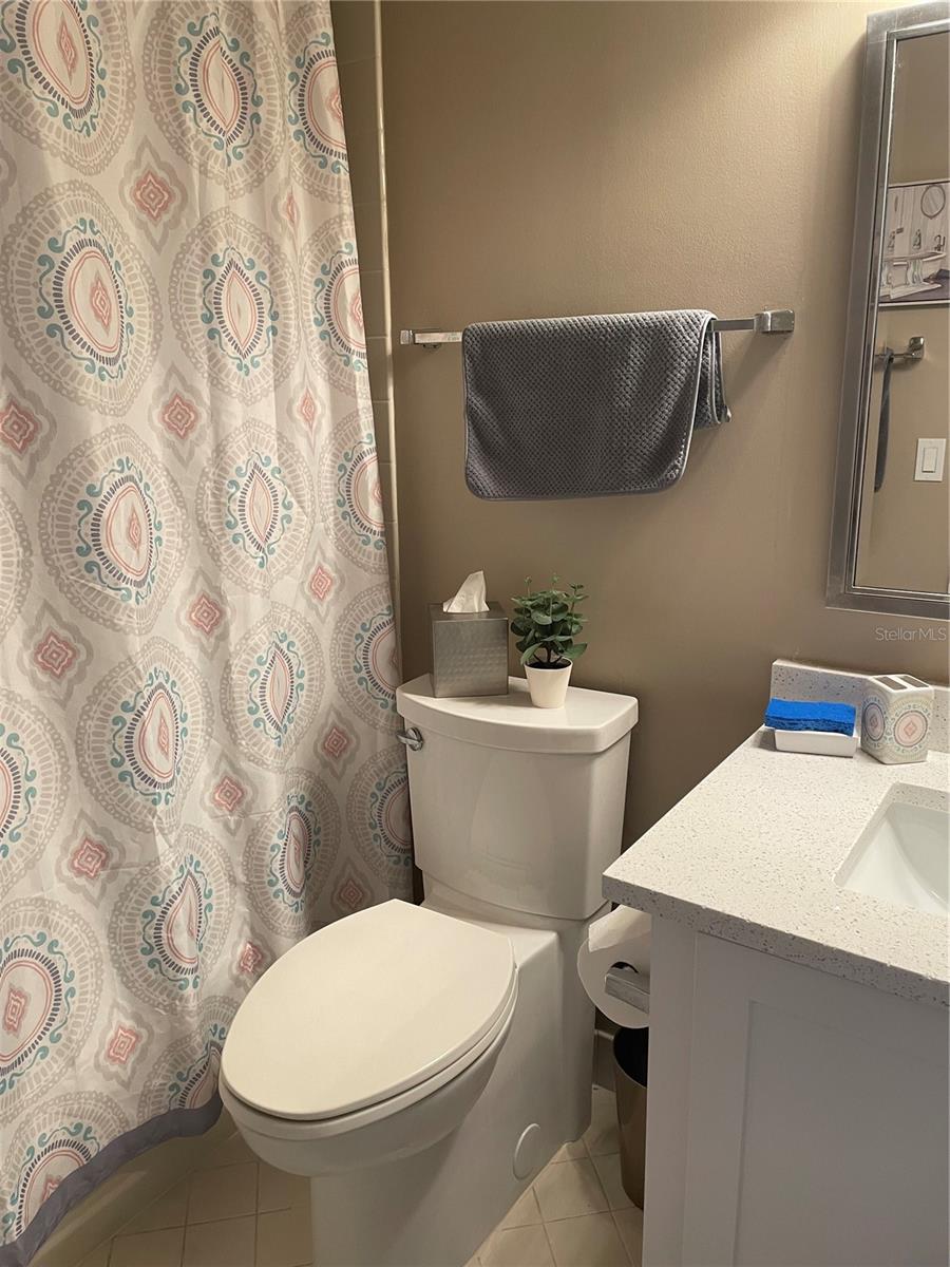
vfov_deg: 67.3
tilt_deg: -14.6
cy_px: 634
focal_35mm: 26
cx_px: 475
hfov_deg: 53.1
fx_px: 951
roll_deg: +2.3
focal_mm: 4.2
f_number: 1.6
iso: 100
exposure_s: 1/60
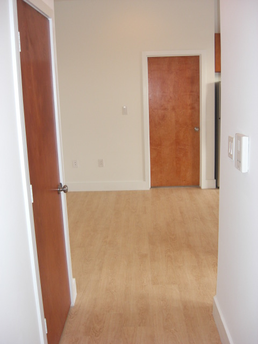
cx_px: 129
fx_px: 378
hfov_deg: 37.7
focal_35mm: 38
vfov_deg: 49.0
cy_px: 172
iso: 200
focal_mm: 7.9
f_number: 2.8
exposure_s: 1/60
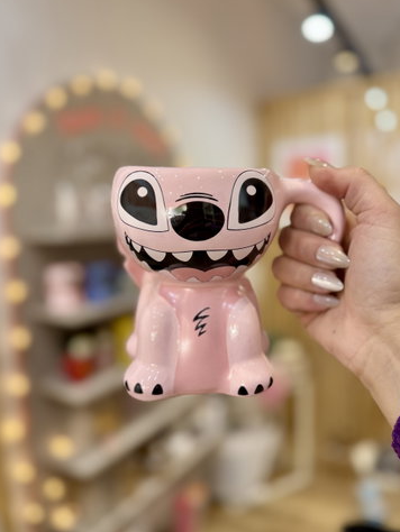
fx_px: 416
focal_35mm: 27
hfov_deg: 51.3
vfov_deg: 65.3
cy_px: 267
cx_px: 220
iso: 200
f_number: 1.78
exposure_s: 1/100
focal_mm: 6.76
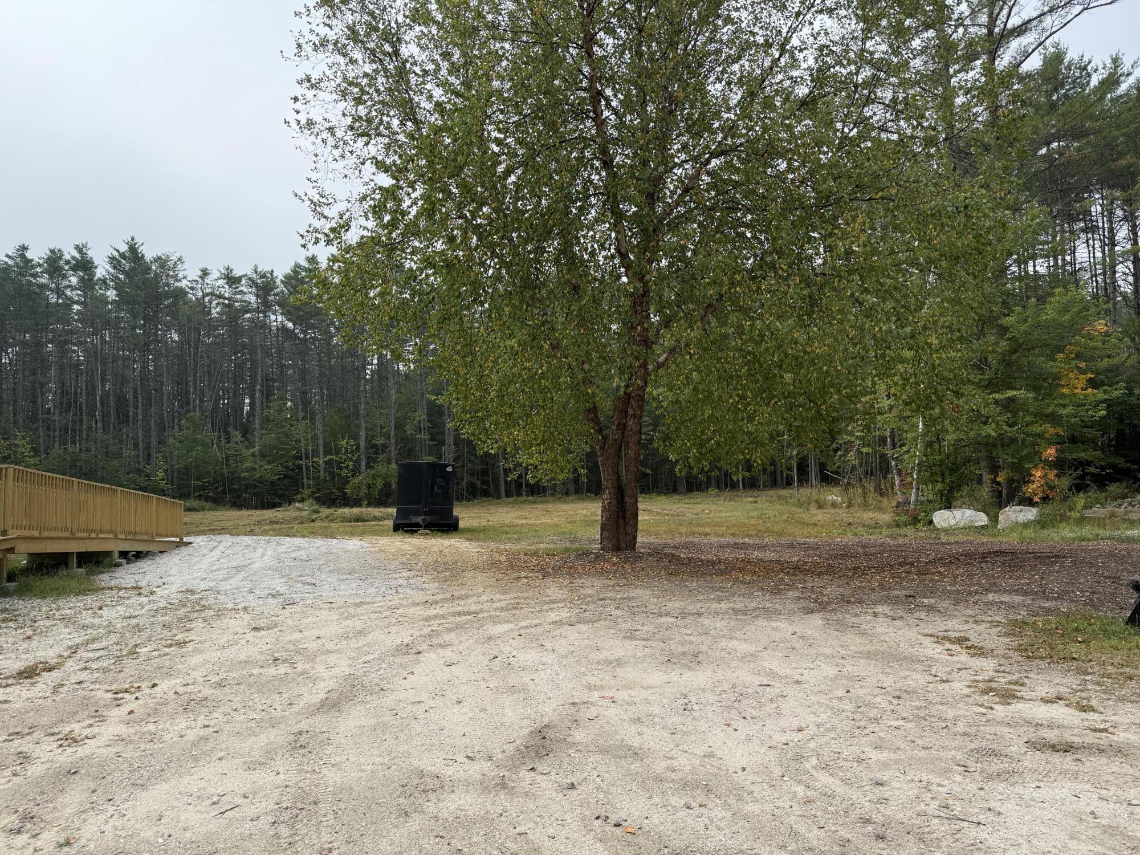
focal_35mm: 24
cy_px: 428
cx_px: 570
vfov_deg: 56.8
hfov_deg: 71.6
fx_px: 790
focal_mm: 6.76
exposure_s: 1/2703
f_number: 1.78
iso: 100
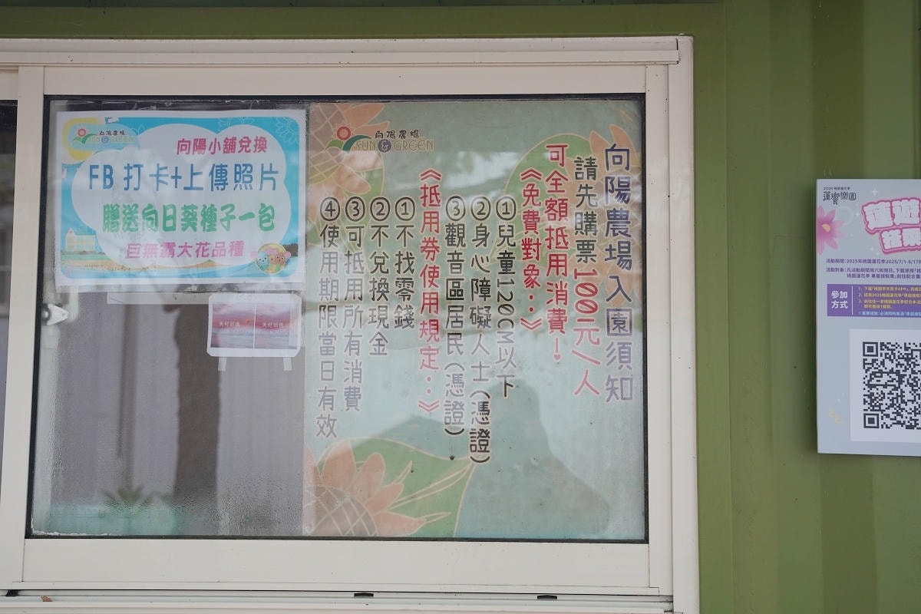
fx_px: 1202
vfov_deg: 28.6
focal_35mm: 47
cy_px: 307
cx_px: 460
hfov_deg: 41.9
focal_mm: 47
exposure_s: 1/160
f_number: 4
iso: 400
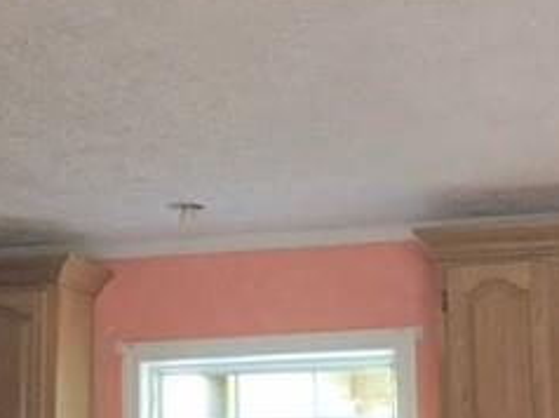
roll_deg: -1.5
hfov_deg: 25.0
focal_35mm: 78
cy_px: 345
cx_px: 216
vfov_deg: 18.7
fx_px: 1258
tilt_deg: +9.1
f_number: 2.2
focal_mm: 4.15
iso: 125
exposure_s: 1/4
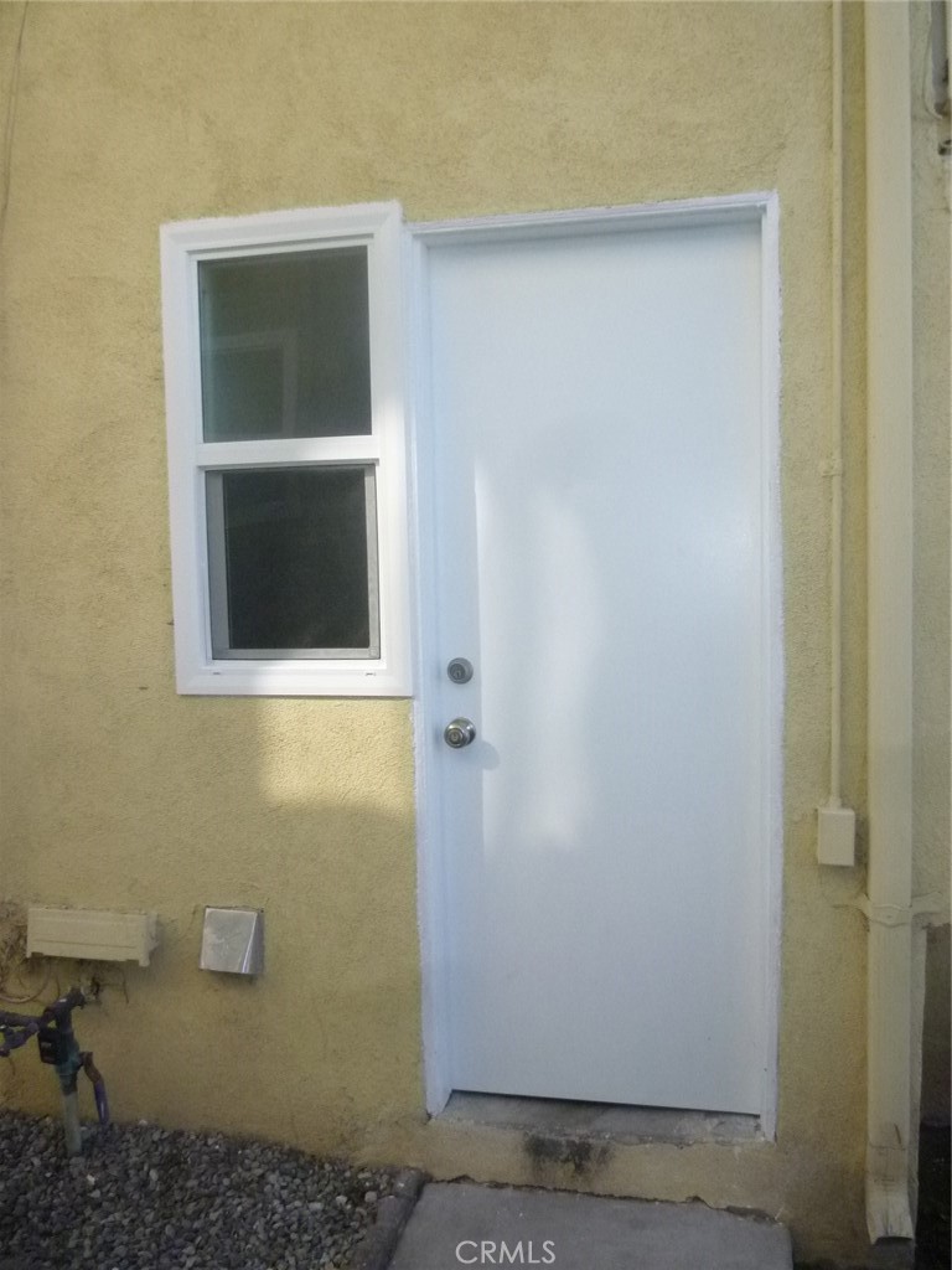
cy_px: 635
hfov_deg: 48.2
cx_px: 476
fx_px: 1063
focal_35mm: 29
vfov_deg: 61.7
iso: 400
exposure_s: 1/640
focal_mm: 5.2
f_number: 4.5
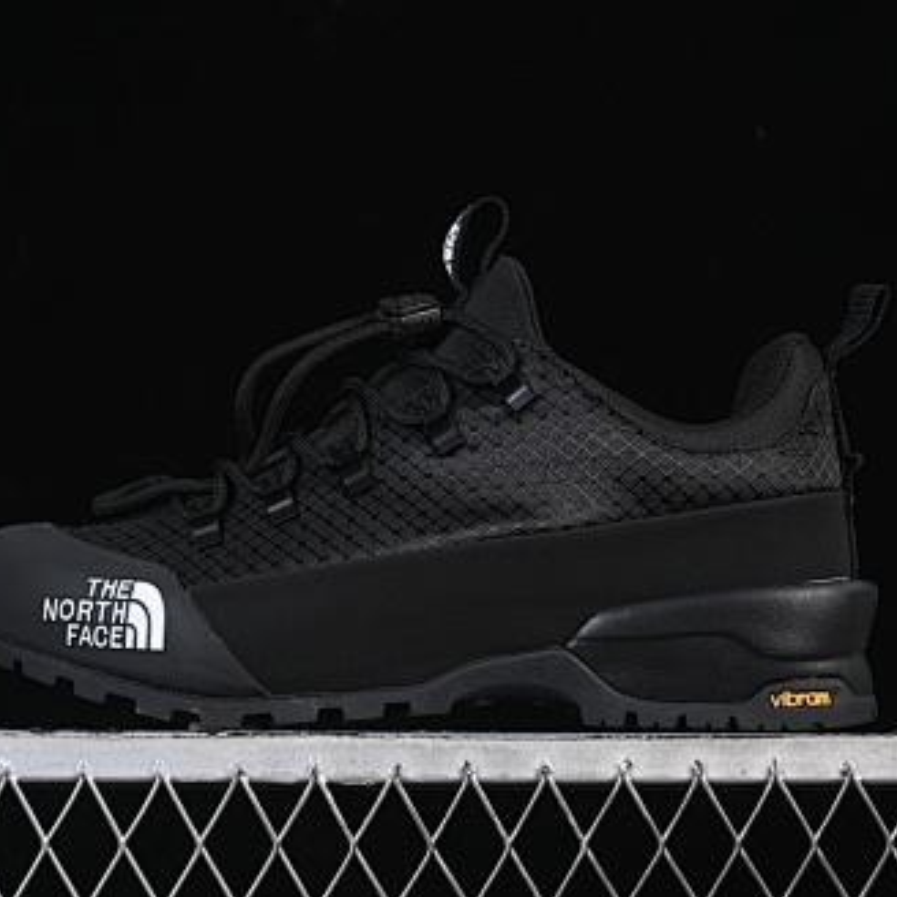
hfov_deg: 17.9
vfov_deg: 17.9
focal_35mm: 97
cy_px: 450
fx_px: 2844
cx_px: 429
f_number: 6.3
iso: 160
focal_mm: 50
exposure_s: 1/50
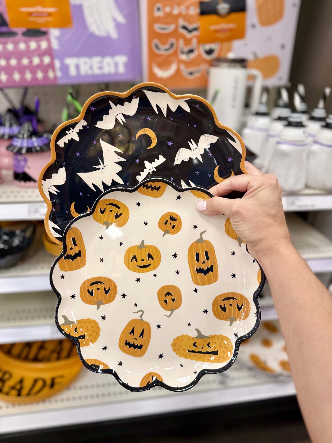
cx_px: 166
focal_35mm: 24
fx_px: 307
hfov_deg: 56.8
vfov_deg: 71.6
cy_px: 222
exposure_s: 1/120
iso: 160
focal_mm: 6.8
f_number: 1.8
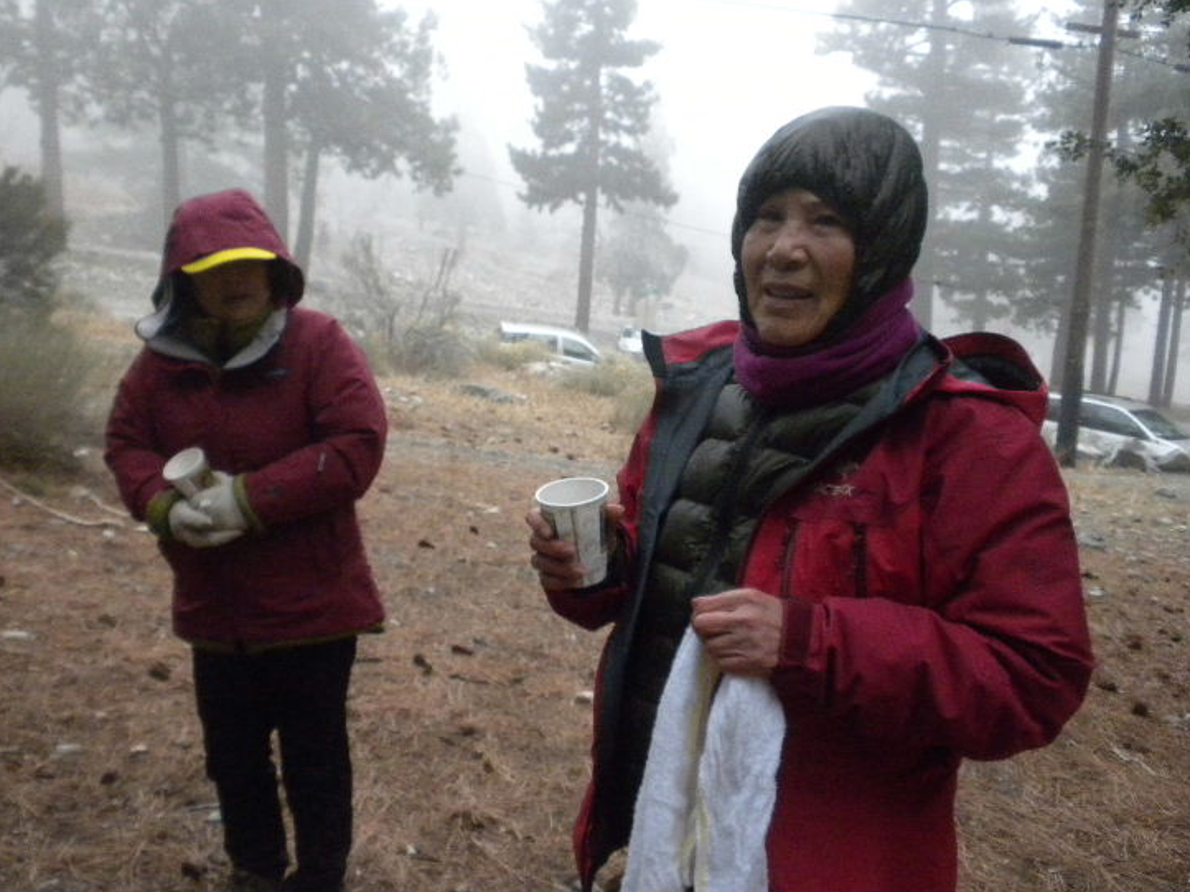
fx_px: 1409
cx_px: 590
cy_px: 414
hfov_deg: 45.8
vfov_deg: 35.1
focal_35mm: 41
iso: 719
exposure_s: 1/168
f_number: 3.5
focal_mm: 6.6
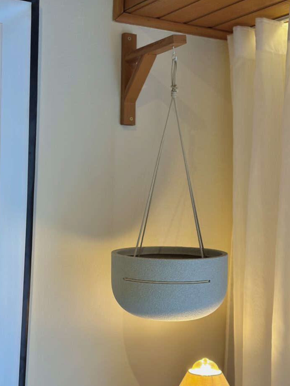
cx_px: 144
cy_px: 192
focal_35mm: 53
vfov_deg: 36.2
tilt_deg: +0.0
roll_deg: -2.8
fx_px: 592
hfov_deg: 27.5
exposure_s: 1/120
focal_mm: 6.86
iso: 100
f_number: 1.78
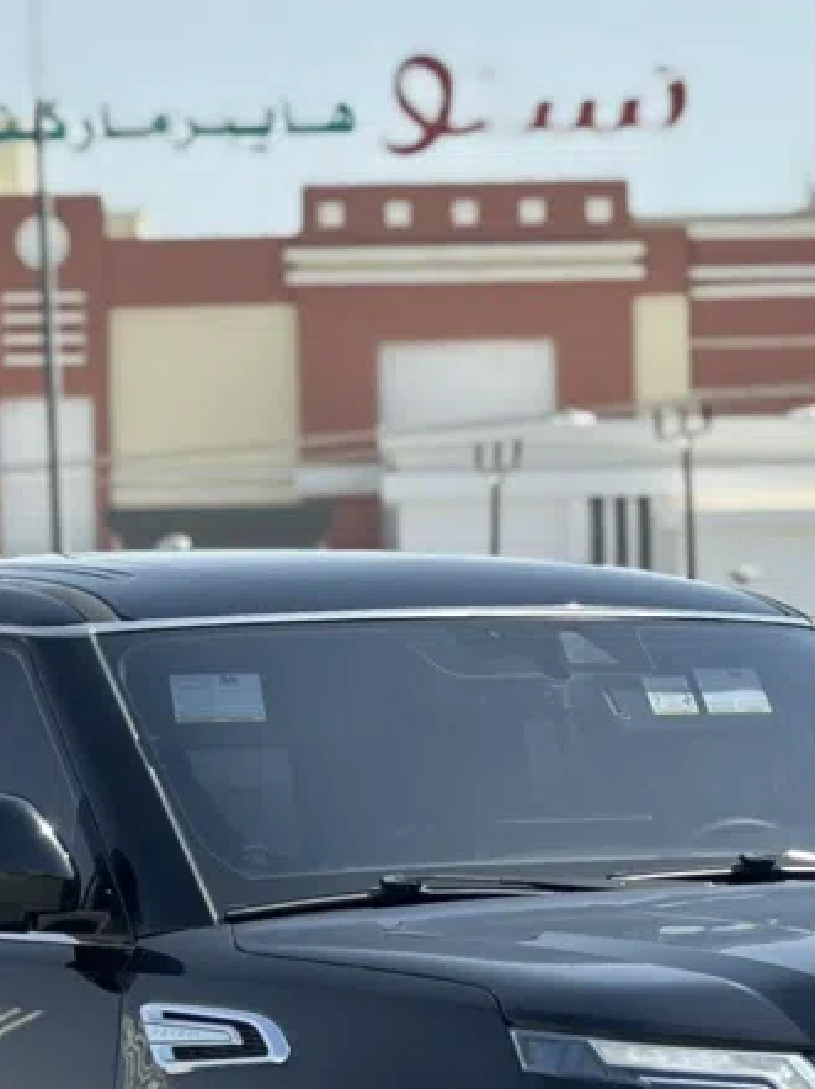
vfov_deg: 8.3
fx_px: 7479
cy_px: 839
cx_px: 446
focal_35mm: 238
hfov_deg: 6.2
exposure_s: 1/196
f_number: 2.8
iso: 25
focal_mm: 9
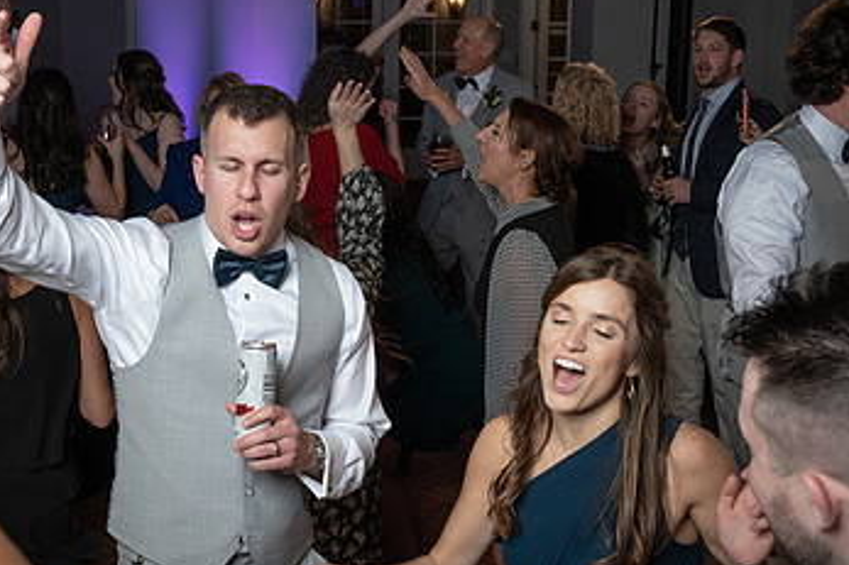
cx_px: 304
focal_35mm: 54
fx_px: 1273
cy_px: 274
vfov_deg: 25.0
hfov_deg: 36.6
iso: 2000
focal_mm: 28
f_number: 5.6
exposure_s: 1/200
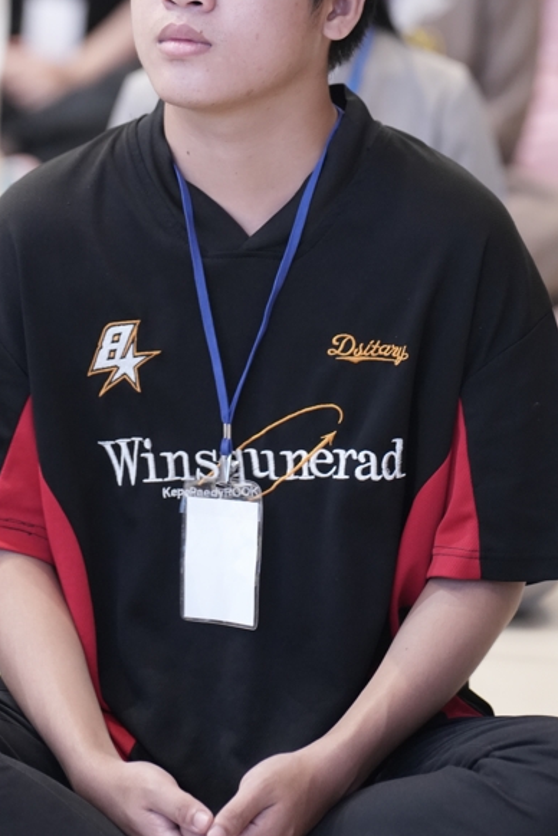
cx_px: 181
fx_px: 4905
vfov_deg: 9.7
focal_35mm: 211
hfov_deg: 6.5
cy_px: 222
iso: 3200
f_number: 2.8
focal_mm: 126
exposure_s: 1/100
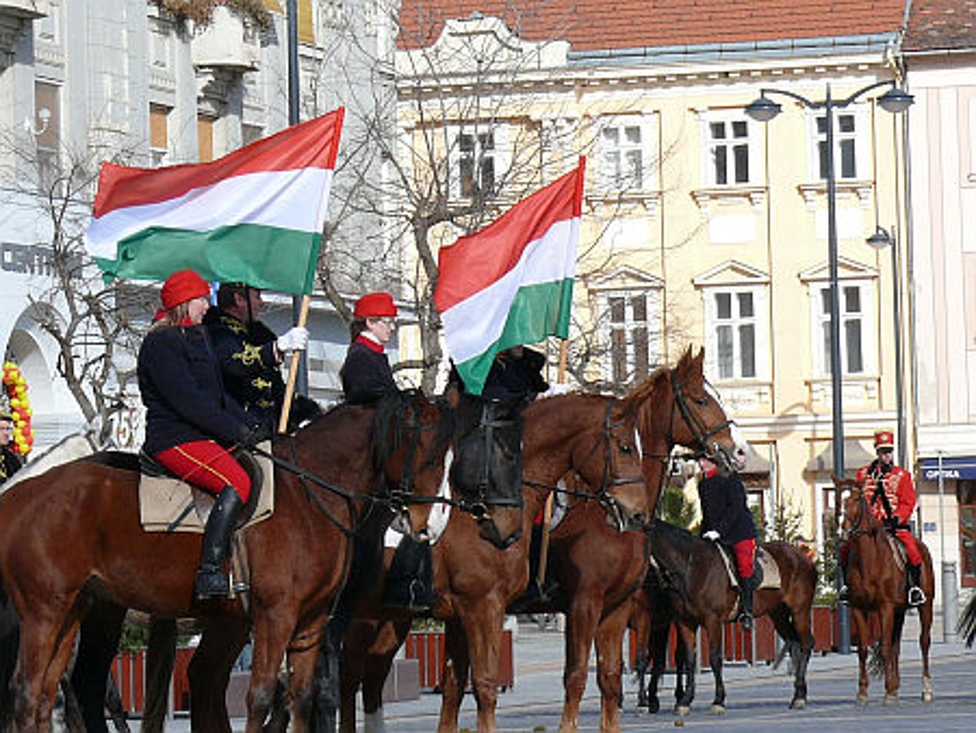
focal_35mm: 176
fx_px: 4965
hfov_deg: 11.2
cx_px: 488
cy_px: 366
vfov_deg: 8.4
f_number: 5.6
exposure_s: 1/400
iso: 100
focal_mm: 21
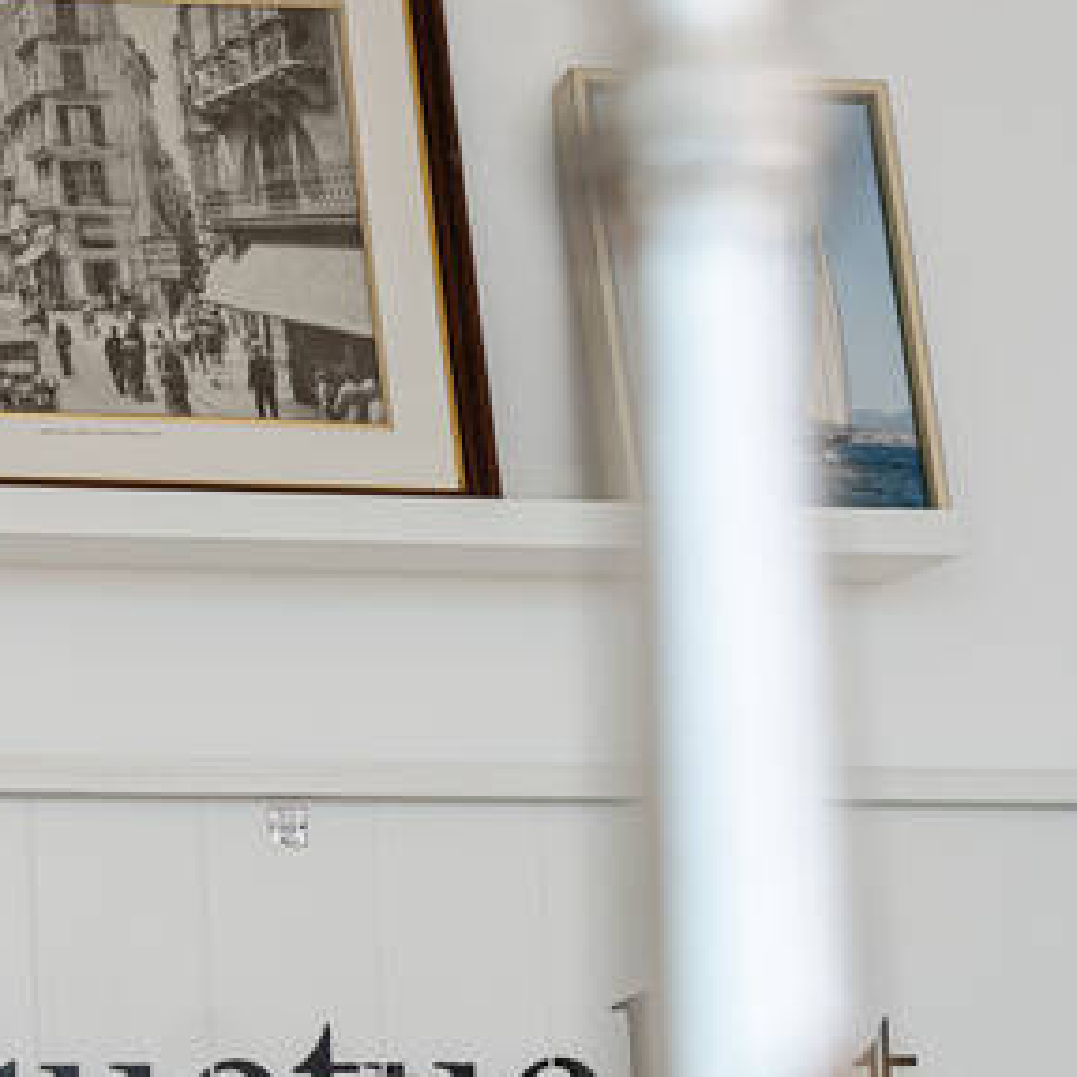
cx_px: 169
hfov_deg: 9.2
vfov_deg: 9.3
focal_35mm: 189
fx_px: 6653
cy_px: 672
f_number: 5
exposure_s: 1/160
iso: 100
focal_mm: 85
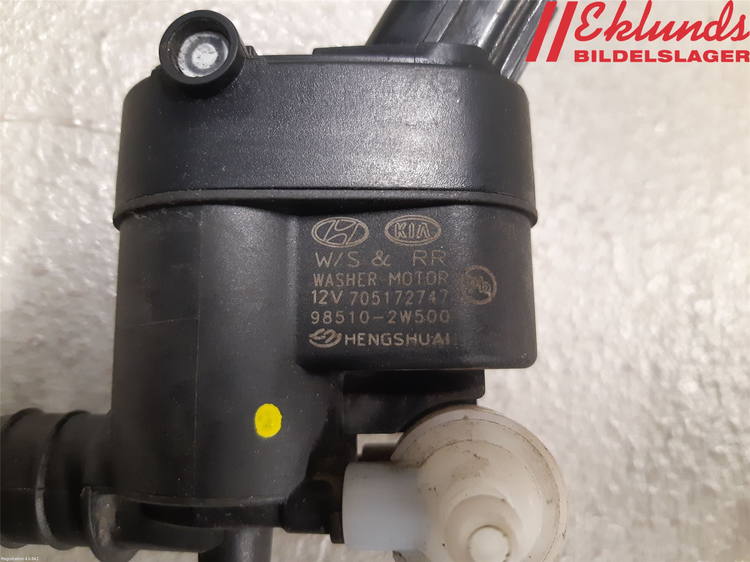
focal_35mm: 26
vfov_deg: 53.1
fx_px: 563
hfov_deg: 67.3
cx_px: 375
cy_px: 281
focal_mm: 3.93
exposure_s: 1/25
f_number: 1.7
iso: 200
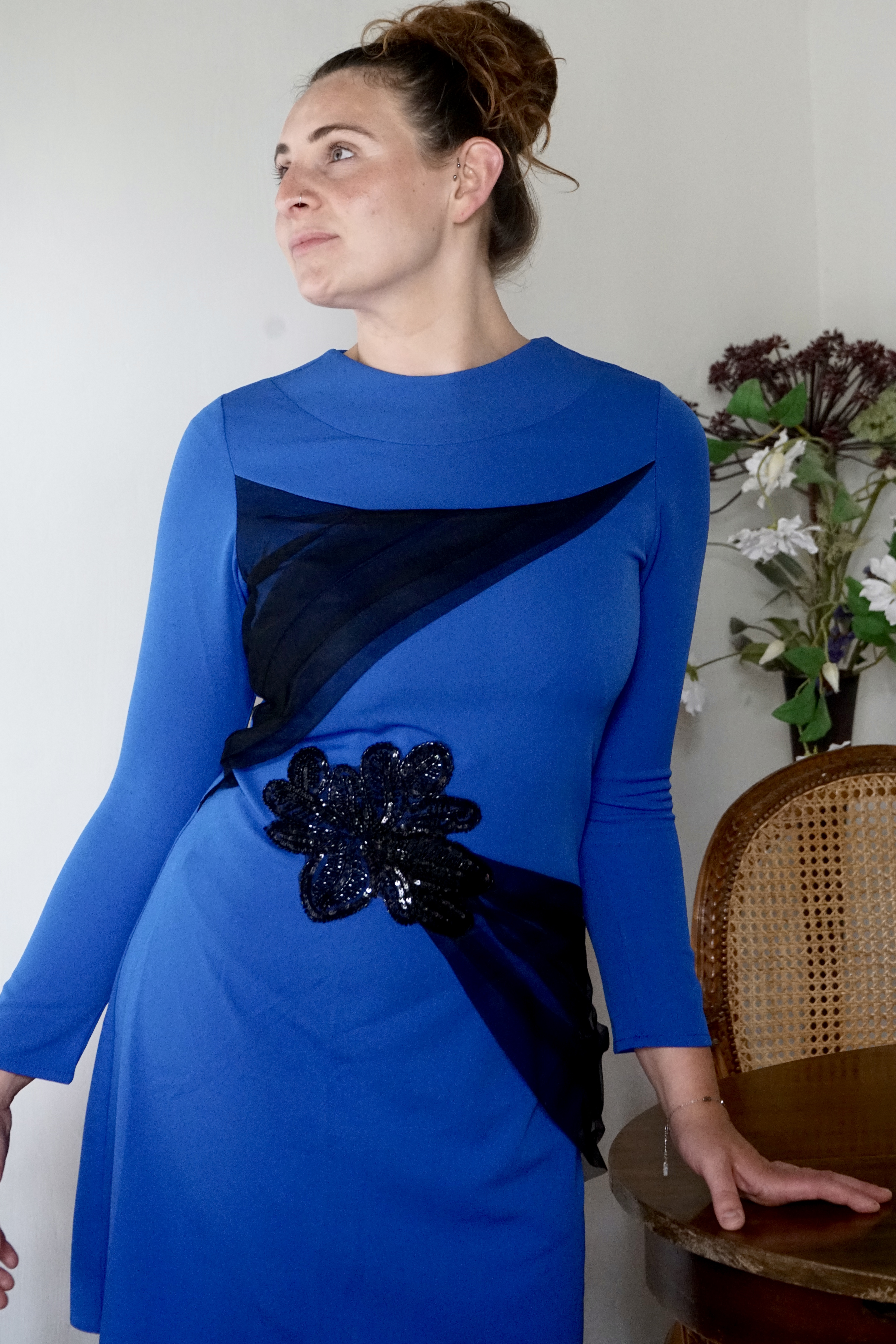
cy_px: 672
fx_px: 2612
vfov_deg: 28.8
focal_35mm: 70
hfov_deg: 19.5
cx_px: 448
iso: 5000
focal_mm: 70
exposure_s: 1/80
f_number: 7.1
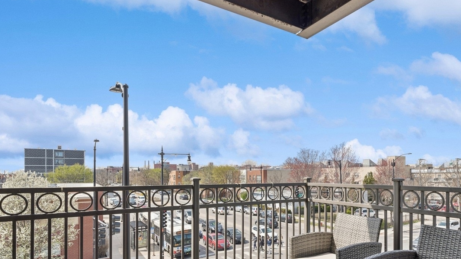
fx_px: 281
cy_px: 175
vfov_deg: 48.6
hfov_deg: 77.9
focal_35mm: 23
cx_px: 275
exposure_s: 1/320
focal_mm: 17
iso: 320
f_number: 8
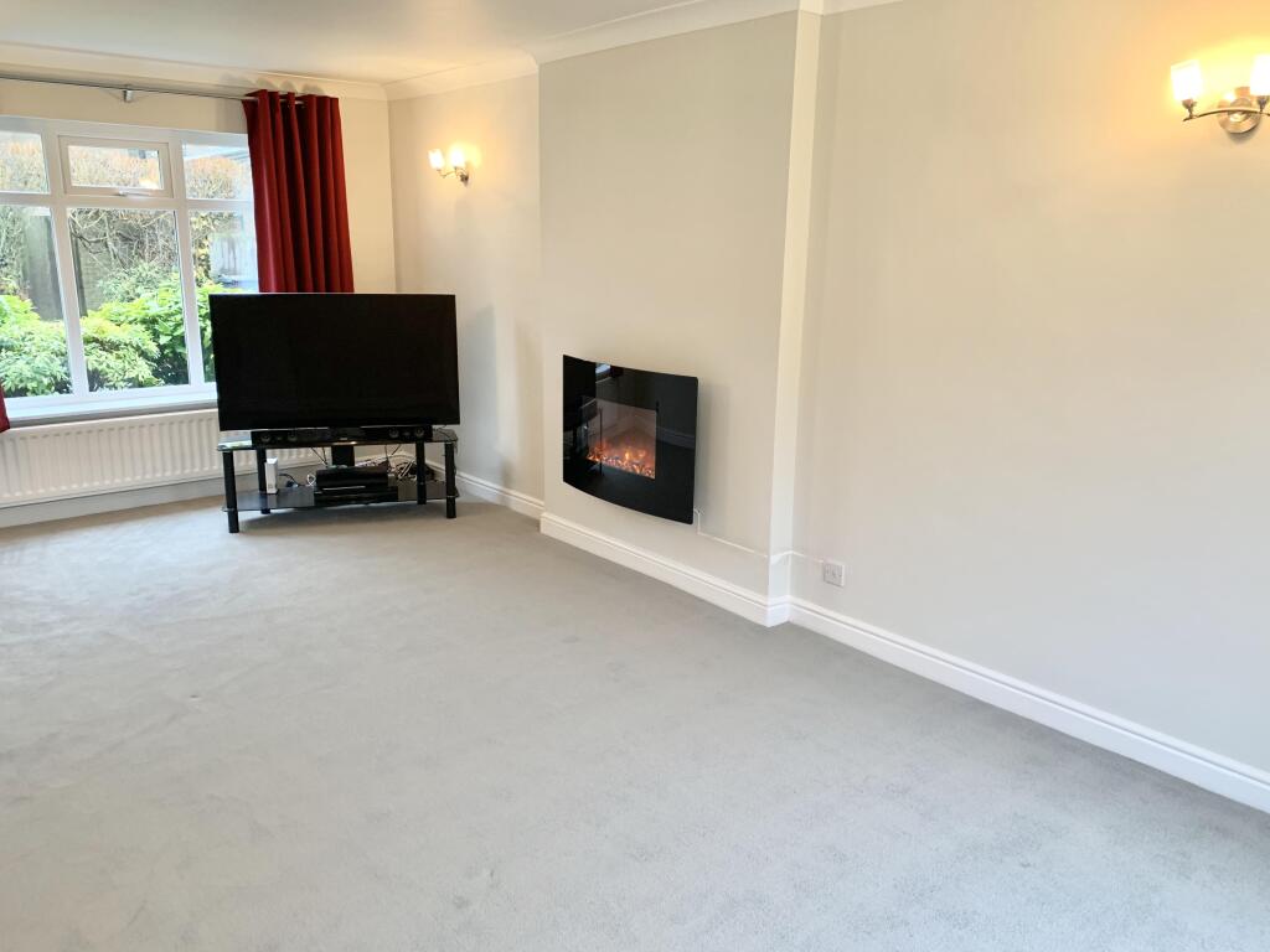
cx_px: 635
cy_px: 476
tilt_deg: -12.9
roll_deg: -1.1
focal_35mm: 26
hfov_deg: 67.3
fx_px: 954
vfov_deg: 53.1
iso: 160
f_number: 1.8
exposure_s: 1/50
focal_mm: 4.25
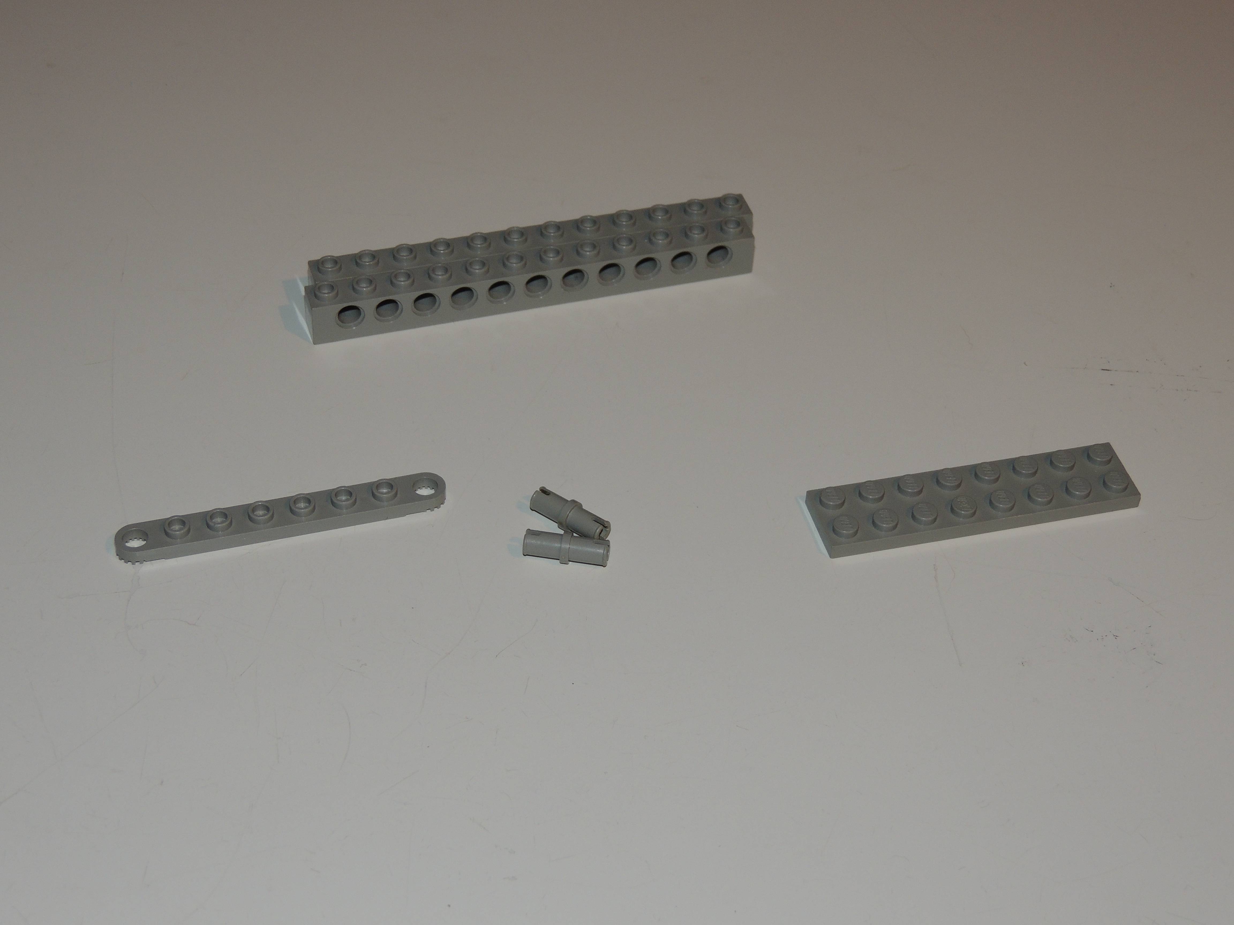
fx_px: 2495
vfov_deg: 21.0
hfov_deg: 27.8
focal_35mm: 70
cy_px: 462
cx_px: 617
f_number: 3.9
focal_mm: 12.4
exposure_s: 1/50
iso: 140
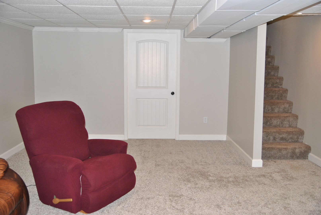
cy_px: 108
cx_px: 160
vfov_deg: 37.0
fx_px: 321
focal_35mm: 36
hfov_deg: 53.1
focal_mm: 24
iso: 400
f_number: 4
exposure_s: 1/125
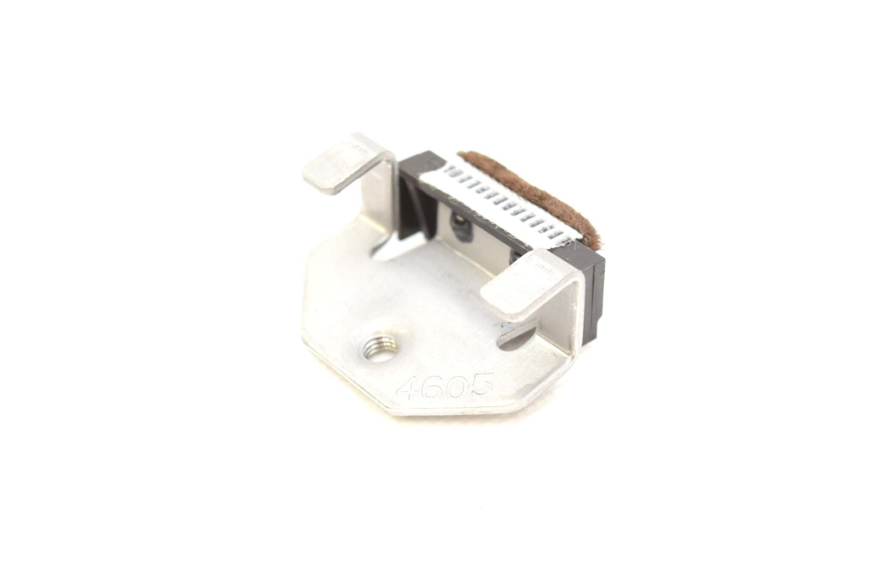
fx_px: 2011
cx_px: 438
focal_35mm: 82
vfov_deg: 16.6
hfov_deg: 24.6
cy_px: 293
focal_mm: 55
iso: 400
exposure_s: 1/80
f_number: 5.6
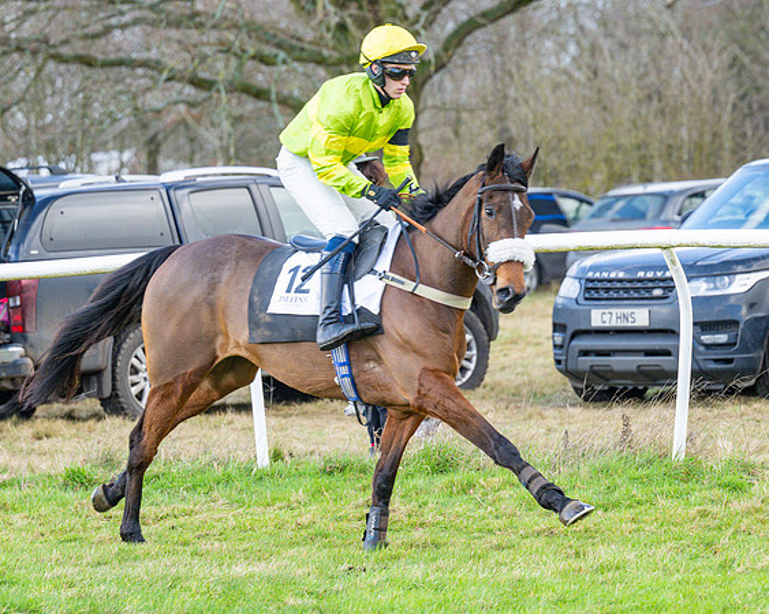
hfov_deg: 7.4
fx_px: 5931
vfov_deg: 5.9
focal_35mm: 261
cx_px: 273
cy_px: 295
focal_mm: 135
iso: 500
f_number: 4
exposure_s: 1/800
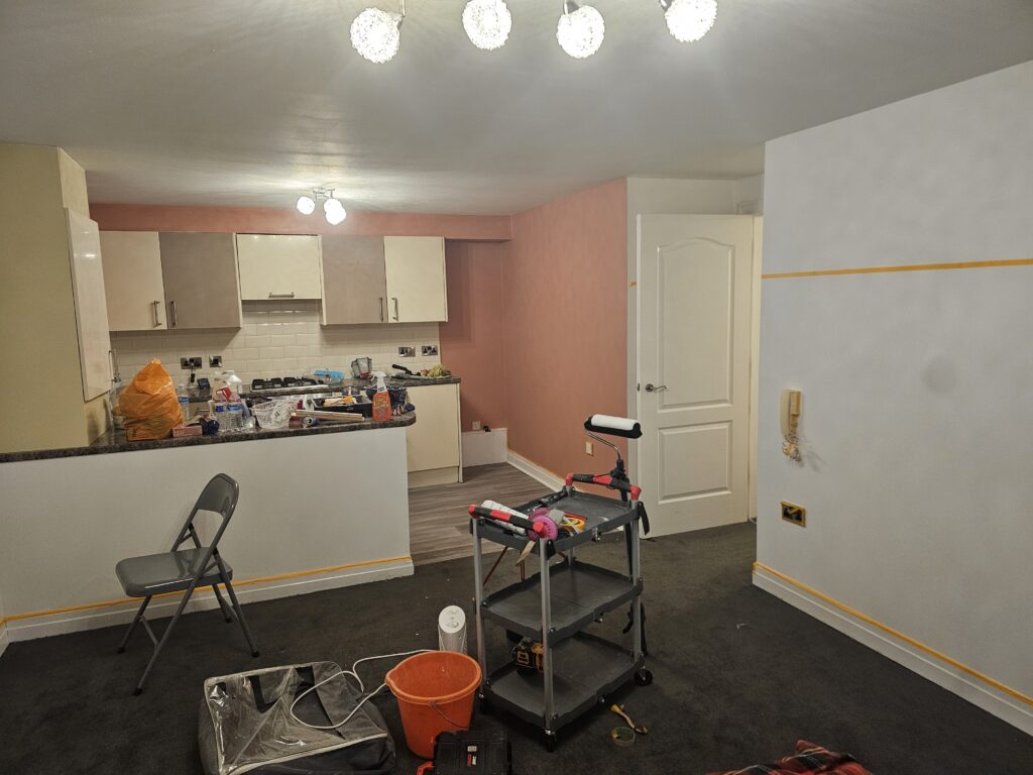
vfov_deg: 58.9
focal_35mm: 23
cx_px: 516
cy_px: 388
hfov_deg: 73.9
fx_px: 686
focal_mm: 6.3
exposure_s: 1/50
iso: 500
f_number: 1.7
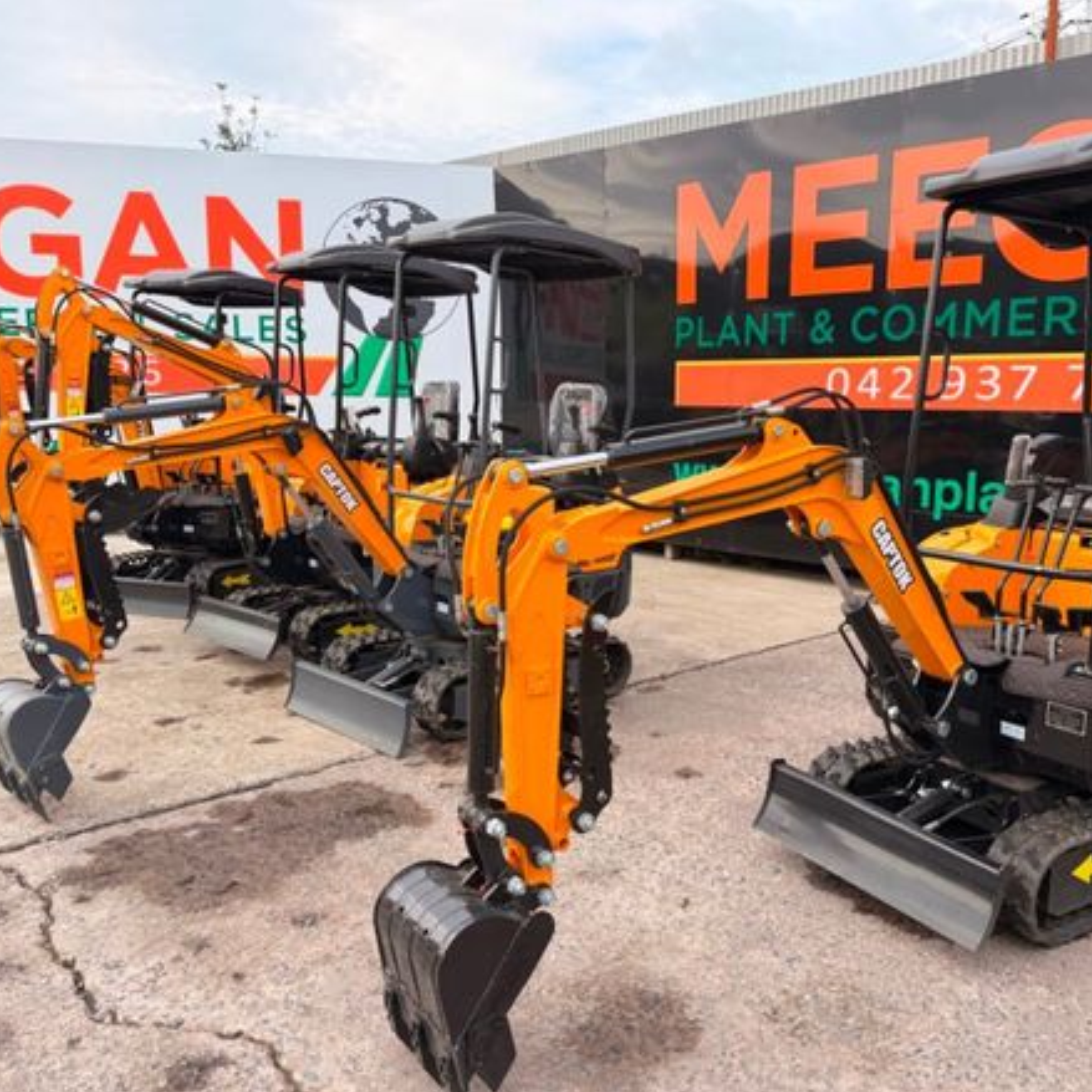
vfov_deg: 55.6
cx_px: 652
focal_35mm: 29
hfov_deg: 55.2
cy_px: 557
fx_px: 1035
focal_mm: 6.76
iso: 100
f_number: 1.78
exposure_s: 1/1689
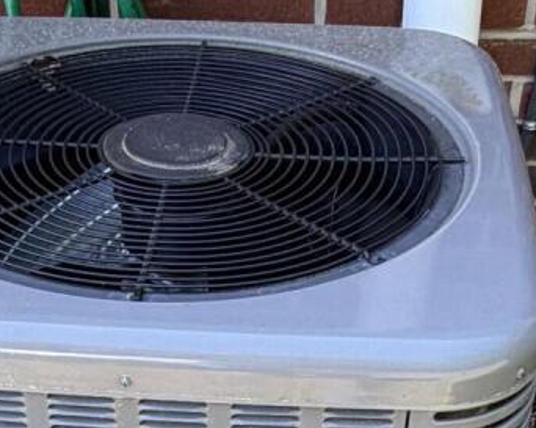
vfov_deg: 18.6
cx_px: 212
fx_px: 1268
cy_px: 437
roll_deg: +1.8
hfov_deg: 23.8
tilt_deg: -38.2
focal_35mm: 80
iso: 40
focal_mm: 2.22
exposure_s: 1/130
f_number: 2.2
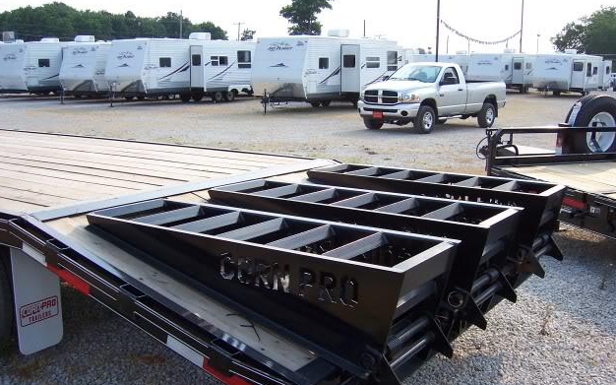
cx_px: 309
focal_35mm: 39
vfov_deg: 32.7
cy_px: 225
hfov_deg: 50.4
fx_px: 655
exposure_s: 1/500
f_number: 3
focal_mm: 6
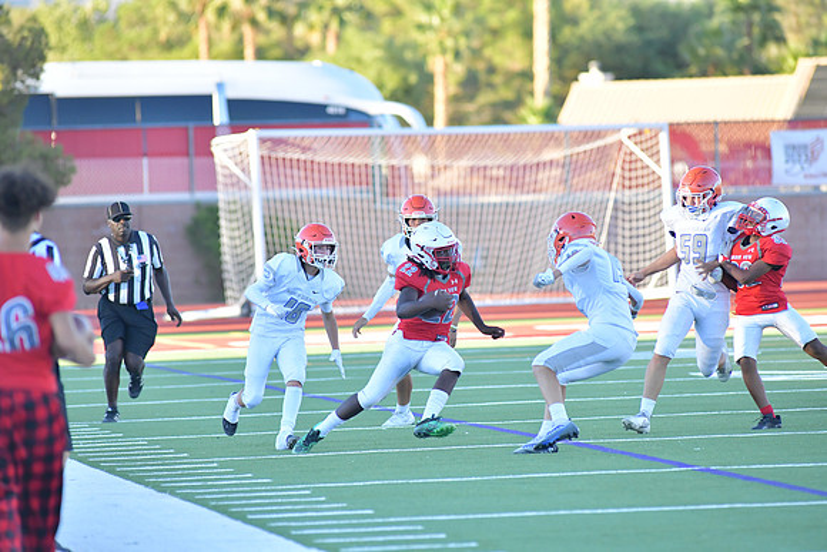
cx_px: 414
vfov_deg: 4.6
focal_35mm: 300
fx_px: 6893
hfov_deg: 6.9
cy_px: 276
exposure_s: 1/3200
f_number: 5
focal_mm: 300
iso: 4000
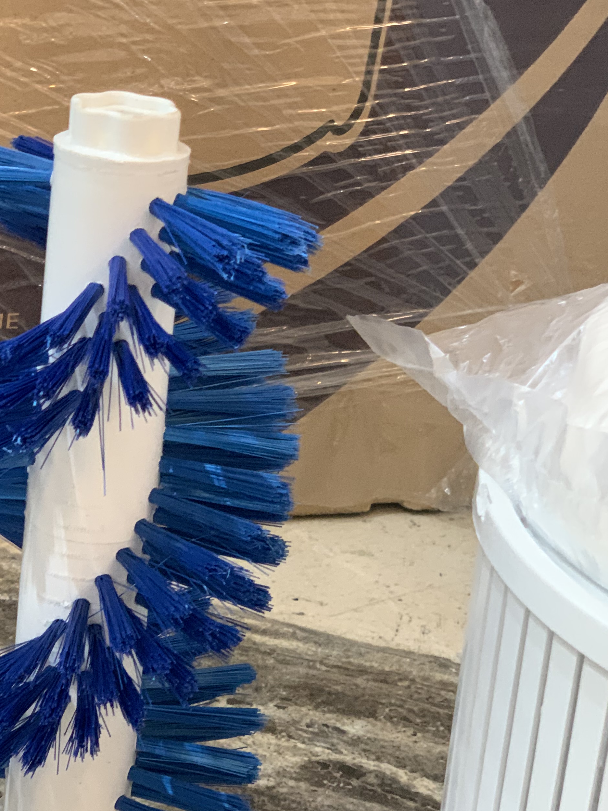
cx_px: 132
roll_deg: -5.6
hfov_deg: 17.4
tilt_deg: -22.4
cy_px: 426
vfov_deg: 23.3
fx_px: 1967
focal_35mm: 84
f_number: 2.4
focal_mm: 6
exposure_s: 1/50
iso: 250
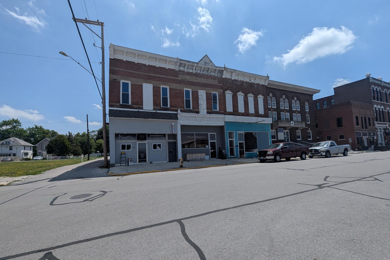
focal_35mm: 14
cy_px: 136
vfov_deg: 81.2
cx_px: 195
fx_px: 152
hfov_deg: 104.3
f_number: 2.2
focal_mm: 1.95
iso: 45
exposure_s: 1/3788
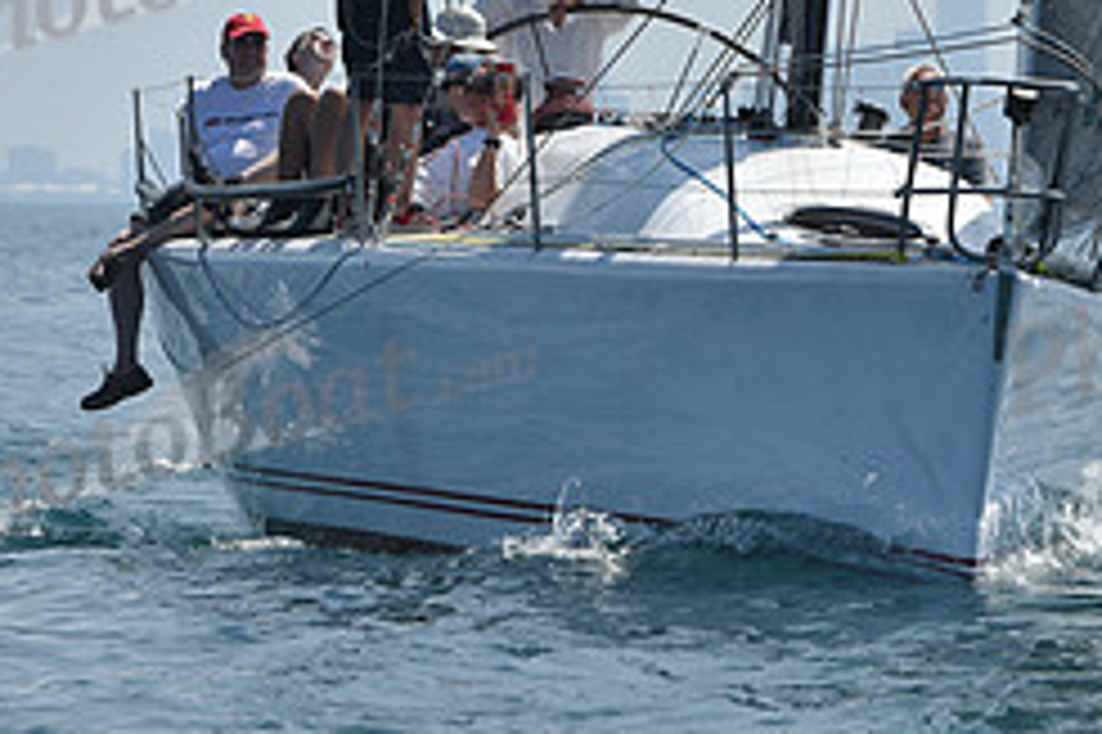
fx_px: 14499
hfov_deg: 4.4
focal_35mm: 474
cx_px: 774
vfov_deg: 2.9
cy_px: 128
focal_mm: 200
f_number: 9
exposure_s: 1/1250
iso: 250
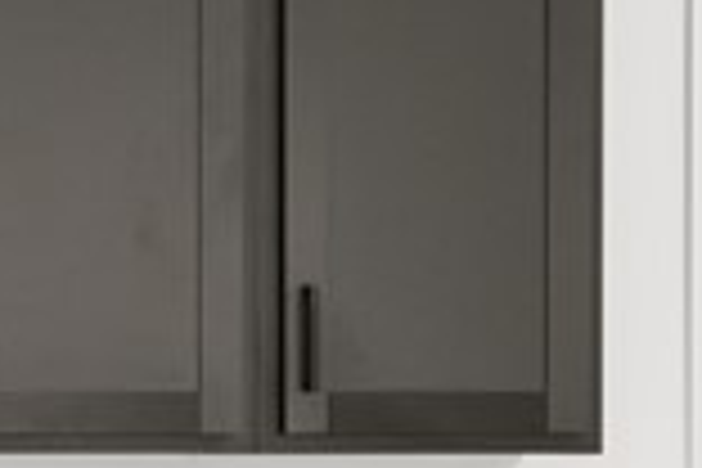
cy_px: 533
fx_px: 4621
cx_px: -1177
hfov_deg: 7.8
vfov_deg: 5.8
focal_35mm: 237
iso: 400
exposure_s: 1/4
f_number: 8
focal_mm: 23
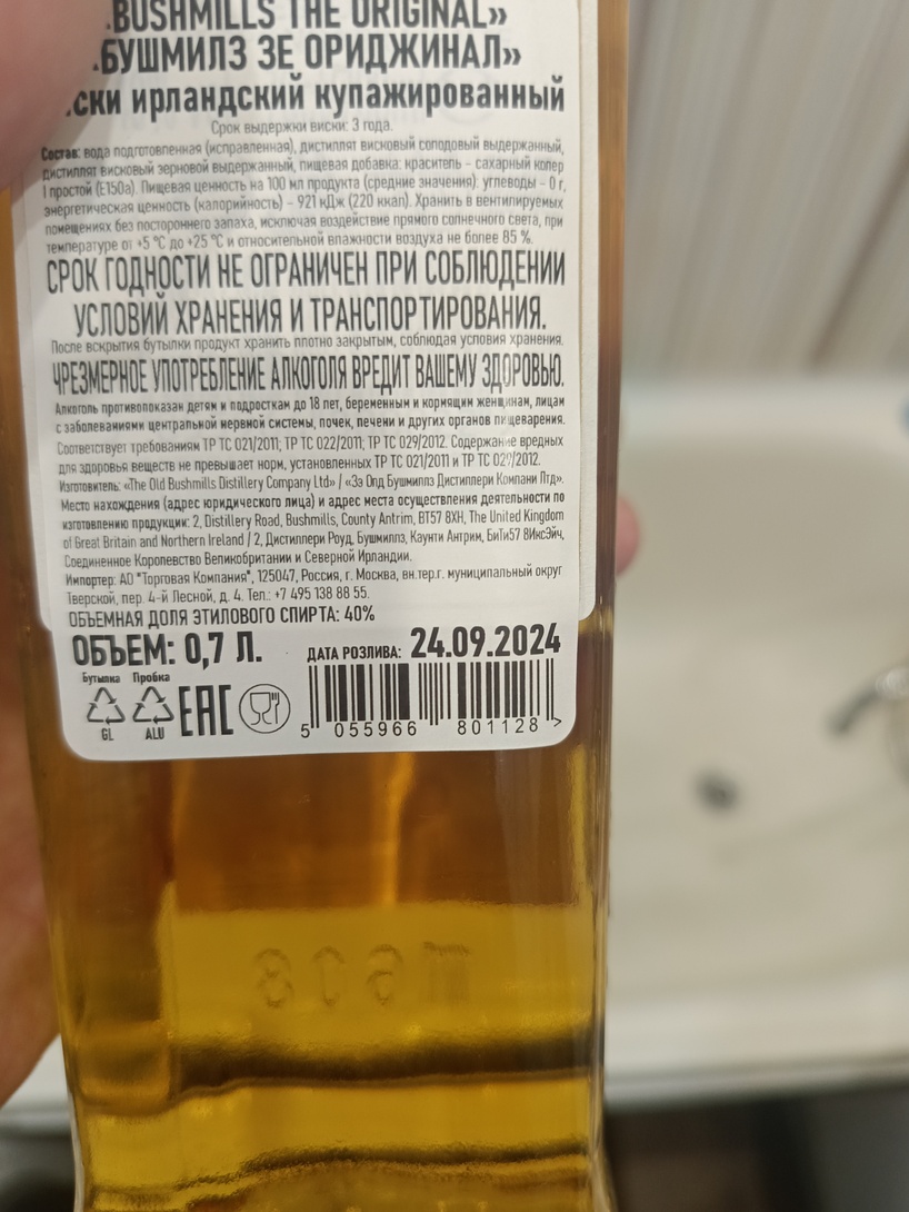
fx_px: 840
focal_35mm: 24
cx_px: 454
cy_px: 606
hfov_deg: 56.8
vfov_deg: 71.6
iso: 800
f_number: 1.79
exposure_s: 1/50
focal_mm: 5.44
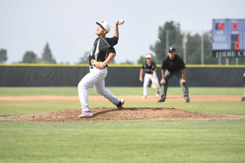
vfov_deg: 6.8
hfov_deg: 10.2
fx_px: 1378
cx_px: 122
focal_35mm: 202
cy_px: 82
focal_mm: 135
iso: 160
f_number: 2.8
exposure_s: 1/1600
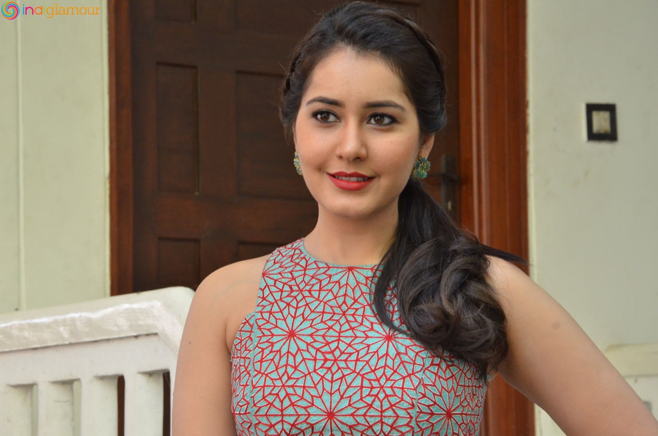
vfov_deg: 10.1
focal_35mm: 135
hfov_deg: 15.2
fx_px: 2463
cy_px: 218
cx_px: 329
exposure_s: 1/125
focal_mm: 90
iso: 1600
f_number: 8
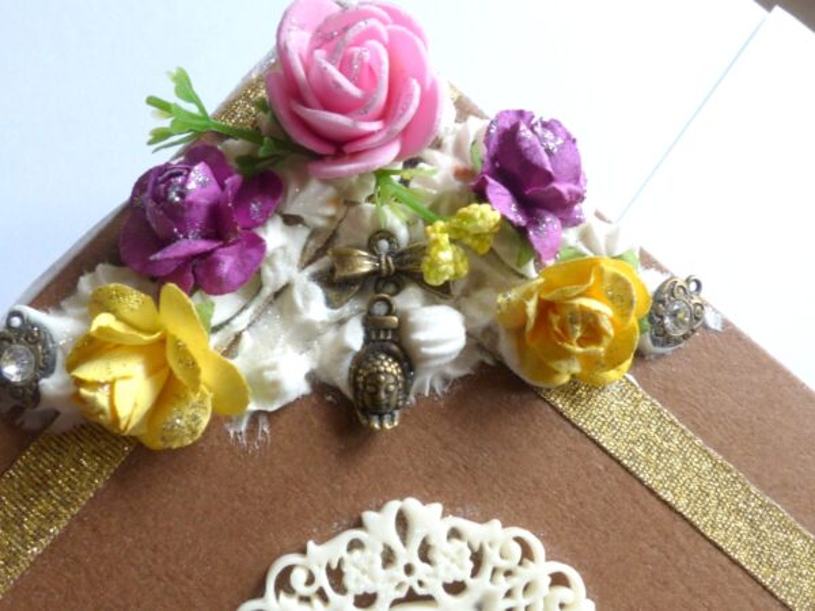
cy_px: 306
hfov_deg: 61.7
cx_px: 408
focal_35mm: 29
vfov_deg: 48.2
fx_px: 683
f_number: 6.3
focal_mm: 5.2
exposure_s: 1/60
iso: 200
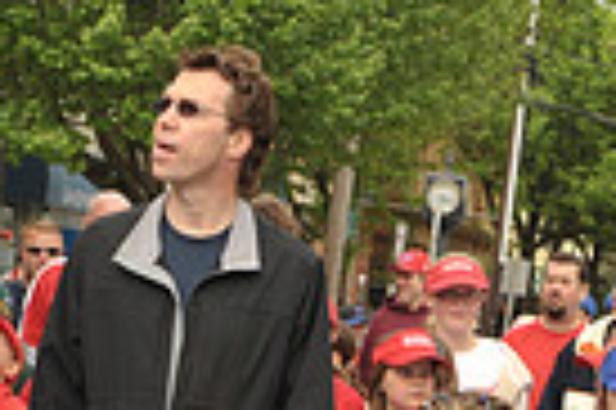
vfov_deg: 6.3
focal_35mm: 211
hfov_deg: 9.8
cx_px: 418
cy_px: 793
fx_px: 3606
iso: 400
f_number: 8
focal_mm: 50
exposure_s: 1/250
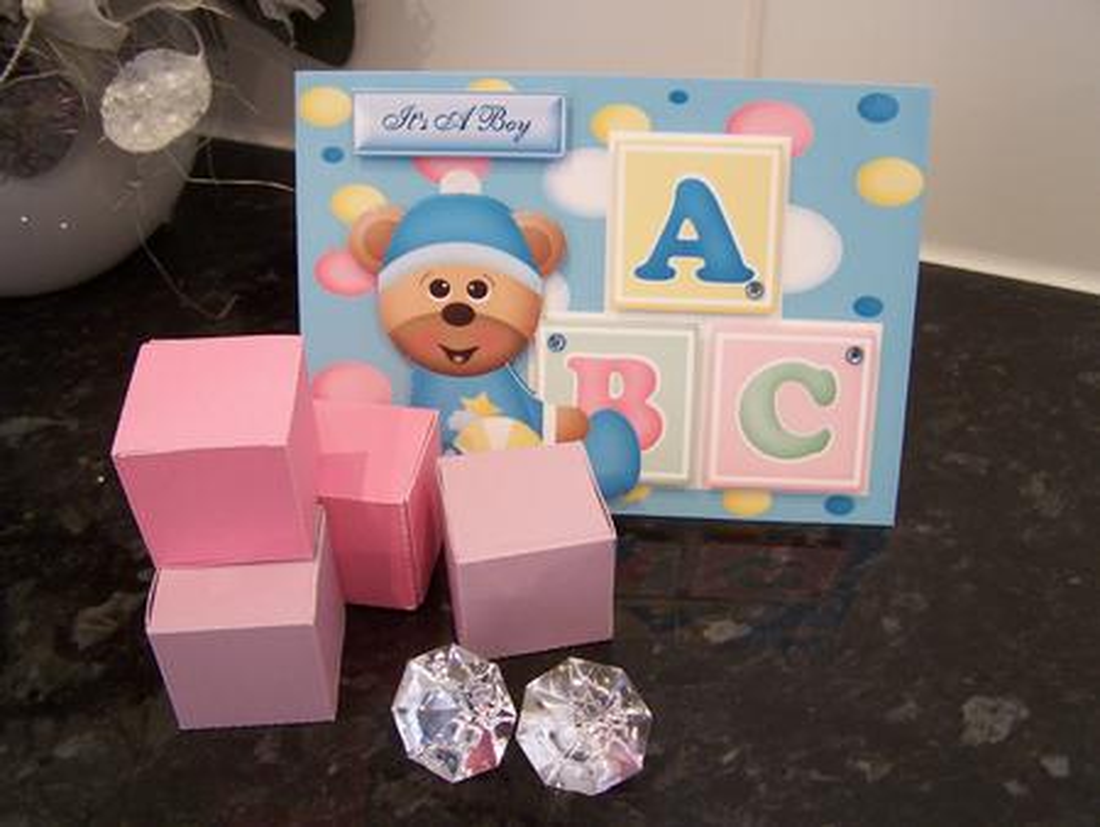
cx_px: 550
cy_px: 414
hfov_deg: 49.0
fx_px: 1208
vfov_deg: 37.8
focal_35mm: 38
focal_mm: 6.3
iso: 140
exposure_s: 1/15
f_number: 2.8
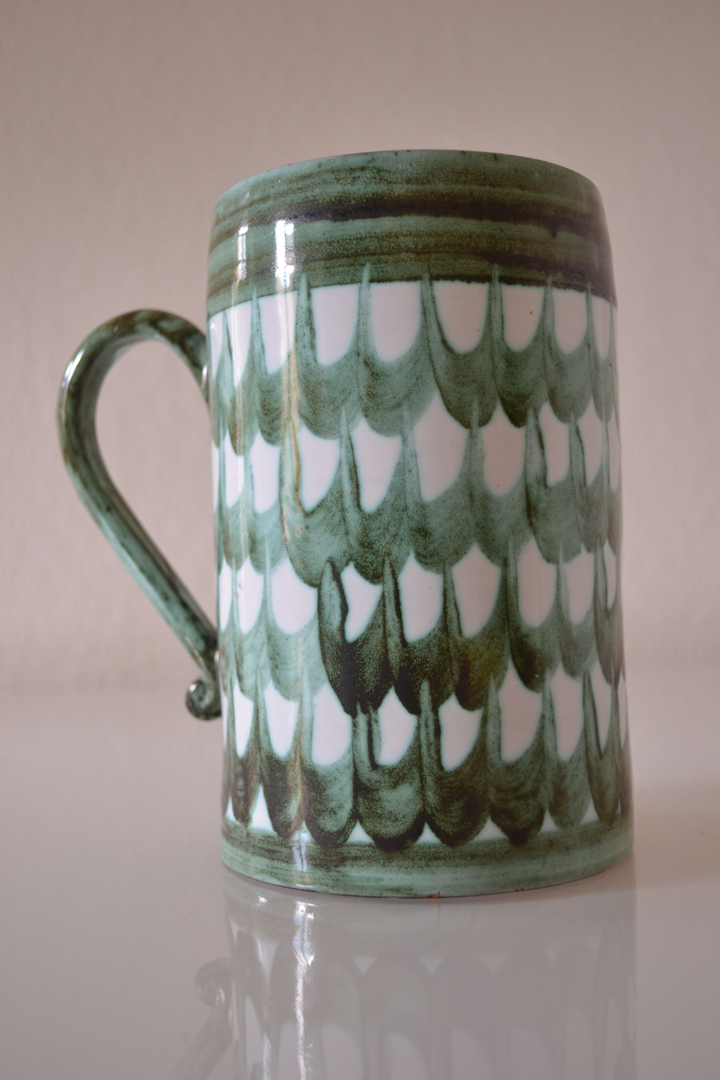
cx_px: 360
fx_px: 1260
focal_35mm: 42
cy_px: 540
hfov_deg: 31.9
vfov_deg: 46.4
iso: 400
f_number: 4.5
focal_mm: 28
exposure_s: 1/40
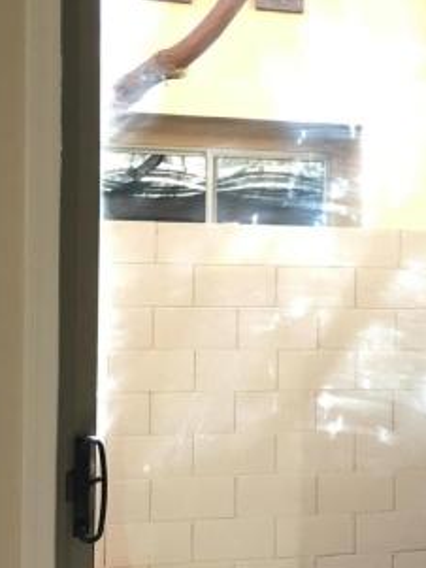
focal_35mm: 74
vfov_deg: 26.3
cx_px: 490
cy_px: 298
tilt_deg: -0.3
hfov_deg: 19.0
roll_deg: -0.7
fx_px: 1213
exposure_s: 1/30
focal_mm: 4.15
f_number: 2.2
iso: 32
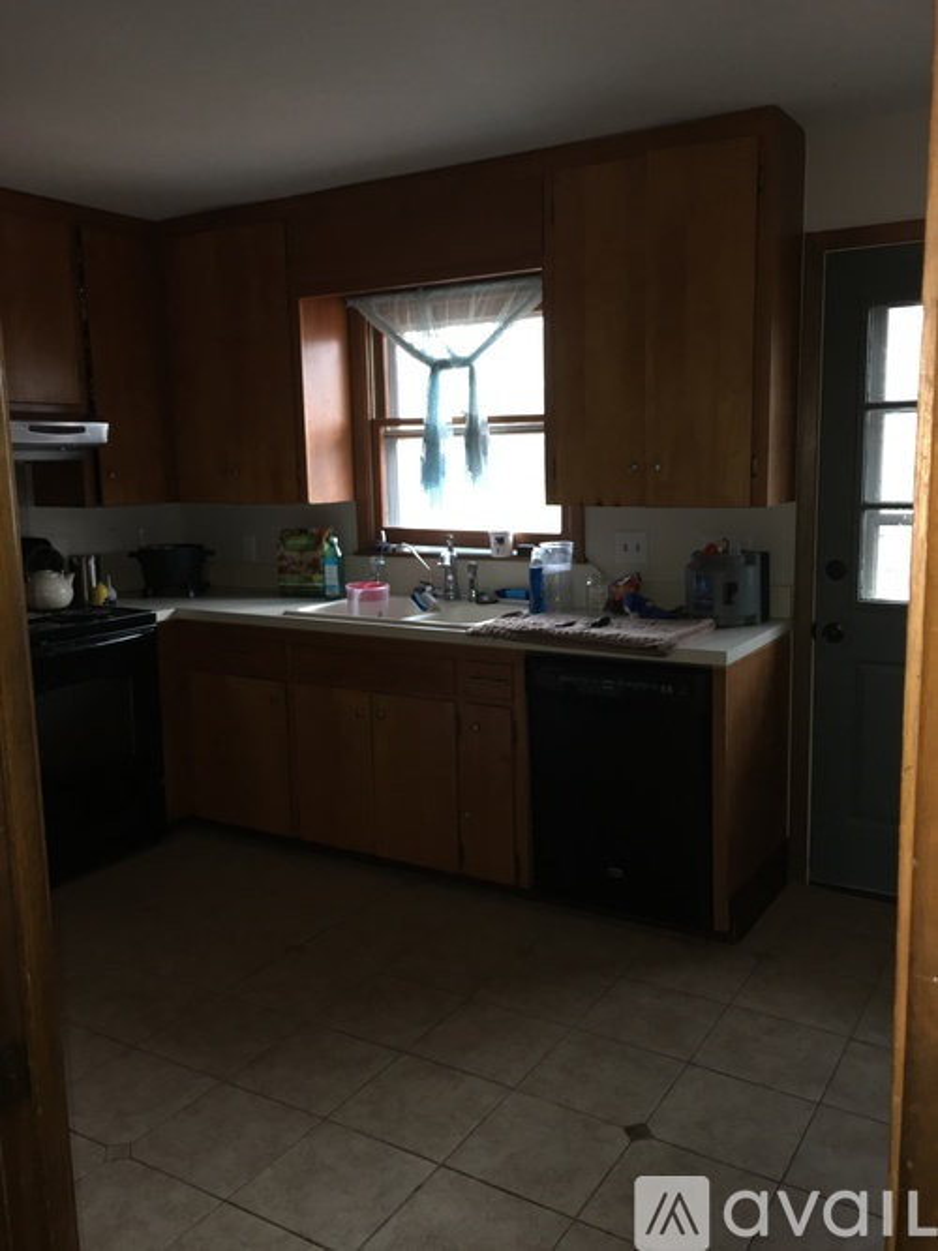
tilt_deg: -7.6
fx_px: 1048
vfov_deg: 61.7
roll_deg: +1.7
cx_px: 469
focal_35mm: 29
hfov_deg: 48.2
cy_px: 626
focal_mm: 4.15
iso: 80
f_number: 2.2
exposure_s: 1/17
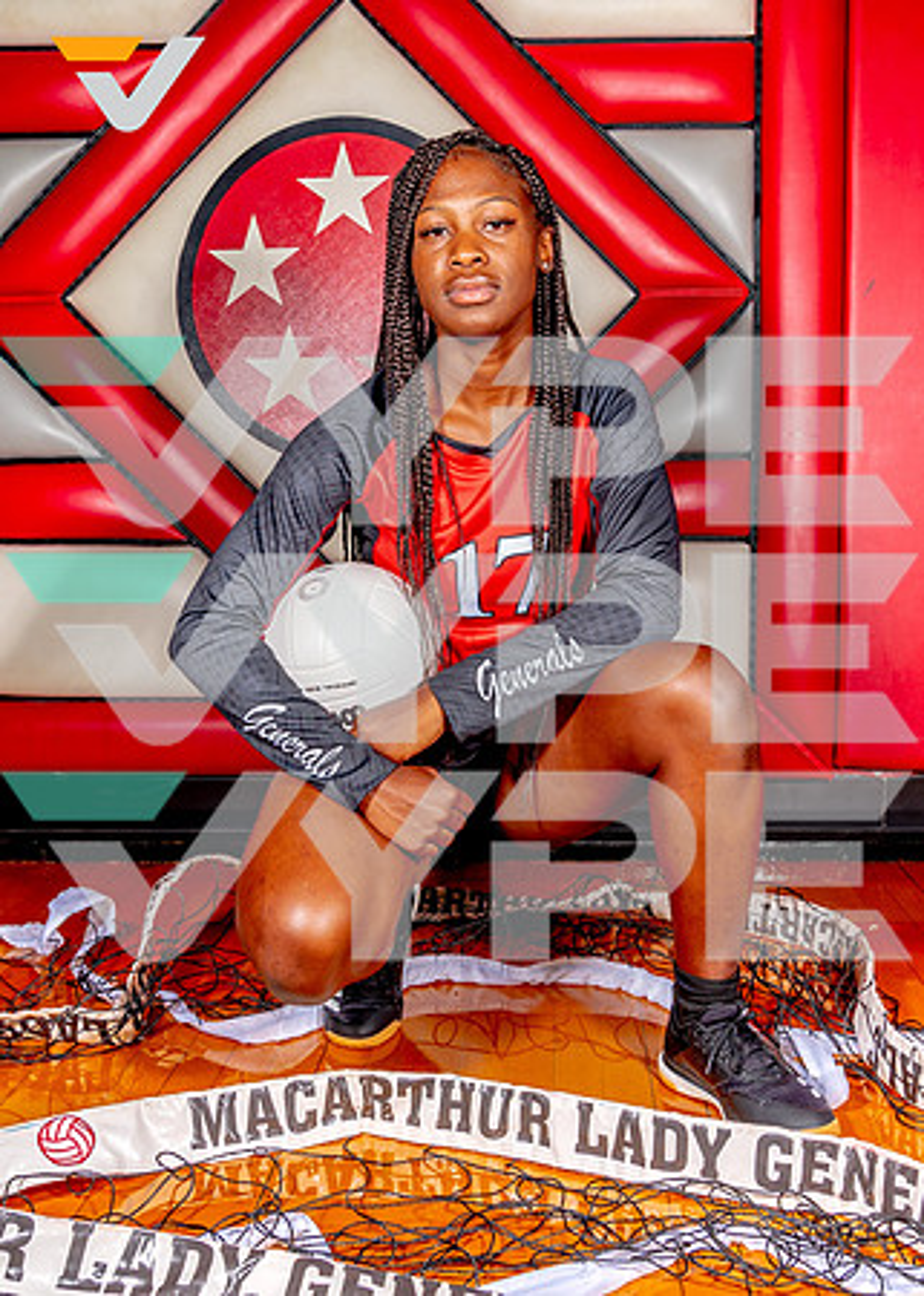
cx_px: 534
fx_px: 1319
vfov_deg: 52.3
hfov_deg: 38.5
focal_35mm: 36
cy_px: 646
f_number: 8
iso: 100
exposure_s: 1/125
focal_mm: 24
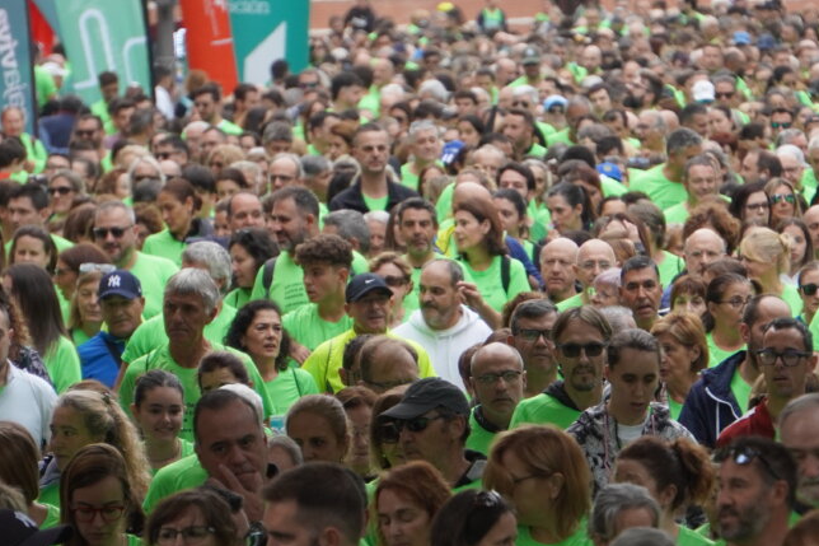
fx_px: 14237
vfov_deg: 2.2
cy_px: 380
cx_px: 548
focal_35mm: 626
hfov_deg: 3.3
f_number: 6.3
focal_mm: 210
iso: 500
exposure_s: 1/400
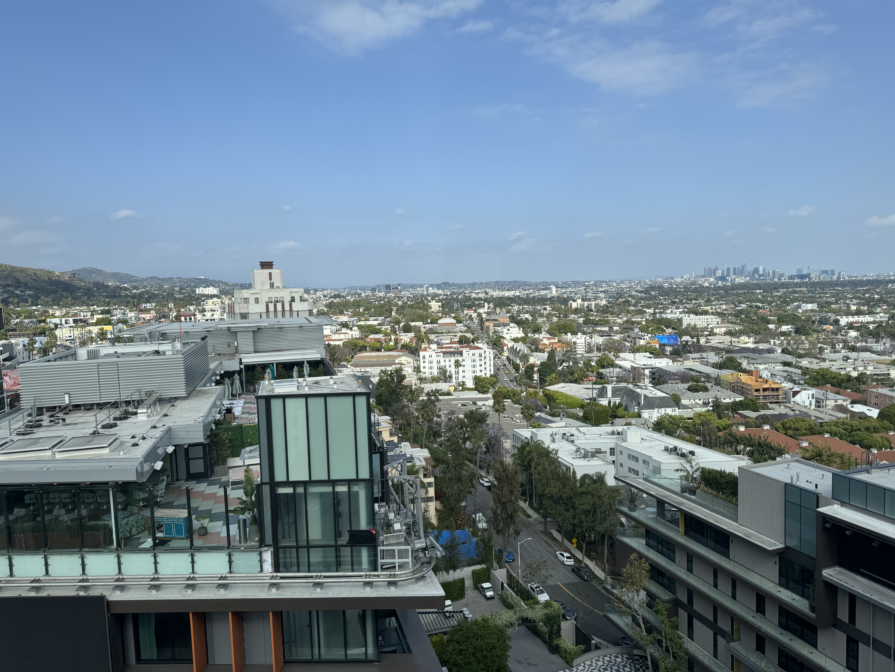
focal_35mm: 24
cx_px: 448
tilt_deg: -5.2
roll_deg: +2.0
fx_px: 621
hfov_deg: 71.6
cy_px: 336
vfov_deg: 56.8
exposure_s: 1/2604
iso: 80
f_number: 1.78
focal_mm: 6.76
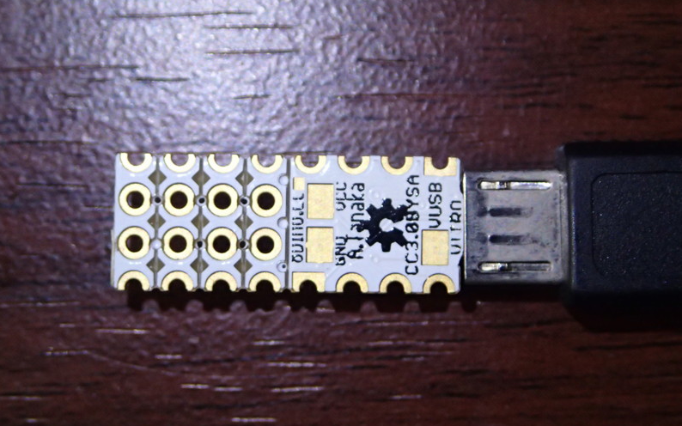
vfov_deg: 16.5
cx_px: 342
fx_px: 1468
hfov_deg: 26.2
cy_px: 201
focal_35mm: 79
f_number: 4.2
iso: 800
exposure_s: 1/80
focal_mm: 13.47
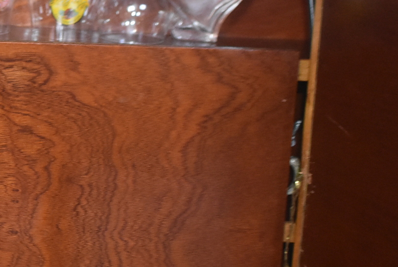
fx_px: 919
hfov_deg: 22.7
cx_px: -68
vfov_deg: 15.9
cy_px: -42
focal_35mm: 83
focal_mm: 18
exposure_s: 1/60
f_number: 3.5
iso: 1800
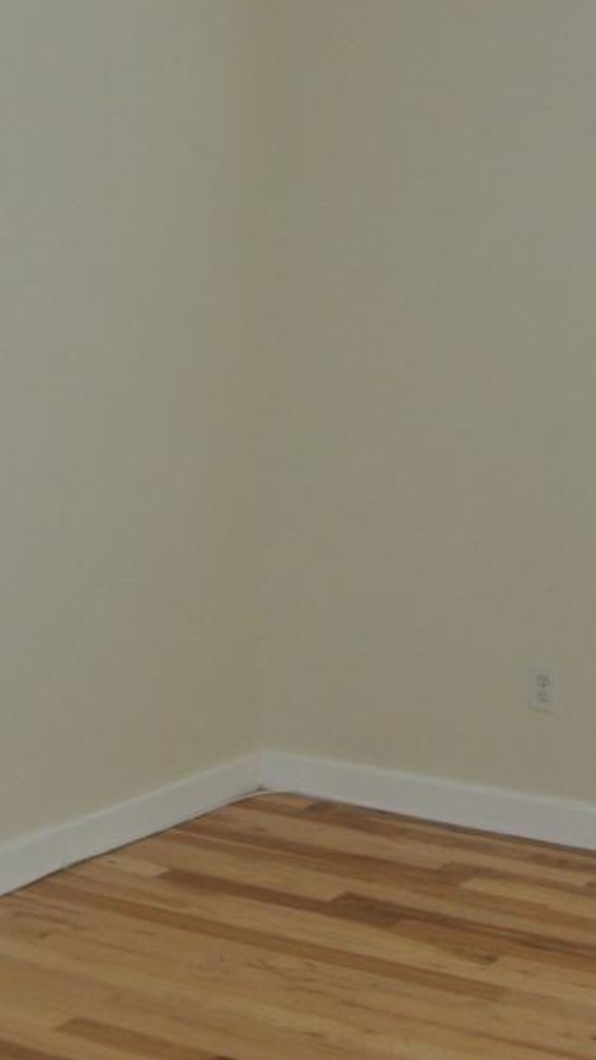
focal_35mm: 67
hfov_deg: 17.9
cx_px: 457
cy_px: 517
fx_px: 1882
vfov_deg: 31.4
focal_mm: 10
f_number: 3.5
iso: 500
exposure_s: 1/60
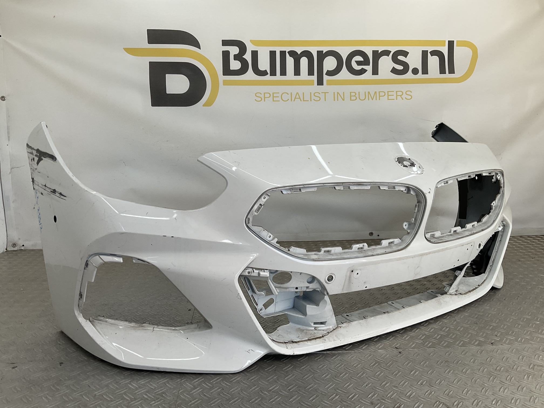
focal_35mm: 29
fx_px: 456
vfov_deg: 48.2
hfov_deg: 61.7
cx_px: 272
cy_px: 204
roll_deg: +0.2
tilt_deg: -9.8
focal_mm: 3
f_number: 1.8
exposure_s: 1/351
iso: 16
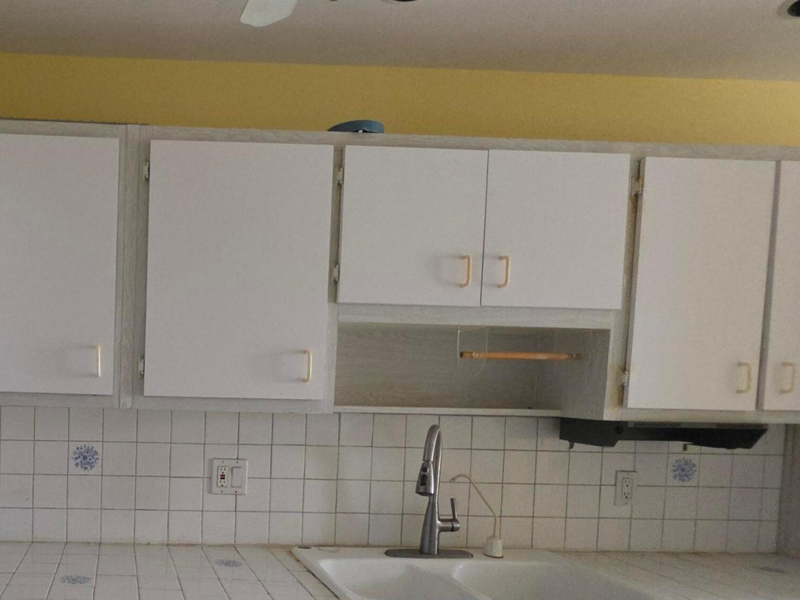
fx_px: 601
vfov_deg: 51.4
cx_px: 133
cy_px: 428
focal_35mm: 26
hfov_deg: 60.5
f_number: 1.9
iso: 1000
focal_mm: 2.2
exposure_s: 1/60
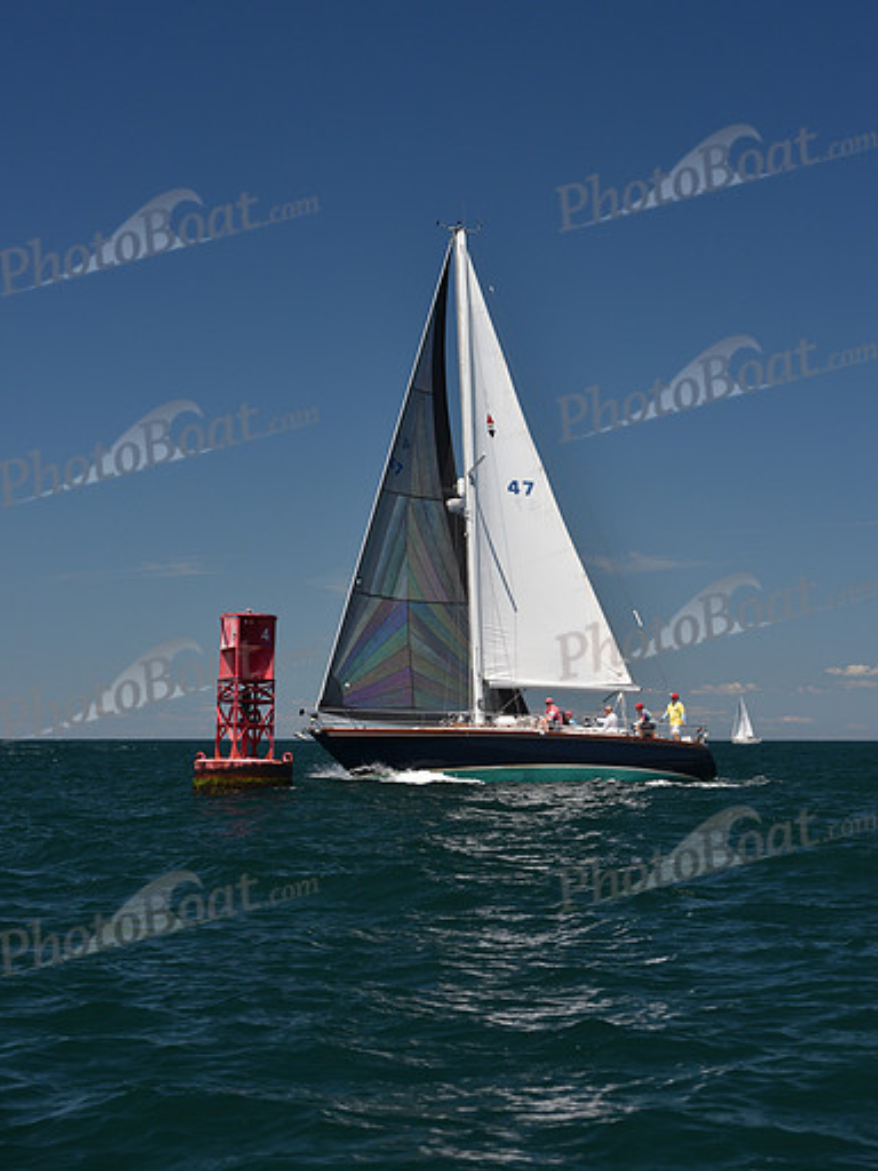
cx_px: 438
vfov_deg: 23.0
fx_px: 2875
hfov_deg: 17.4
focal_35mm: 85
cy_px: 535
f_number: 5.6
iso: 250
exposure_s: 1/800
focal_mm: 78
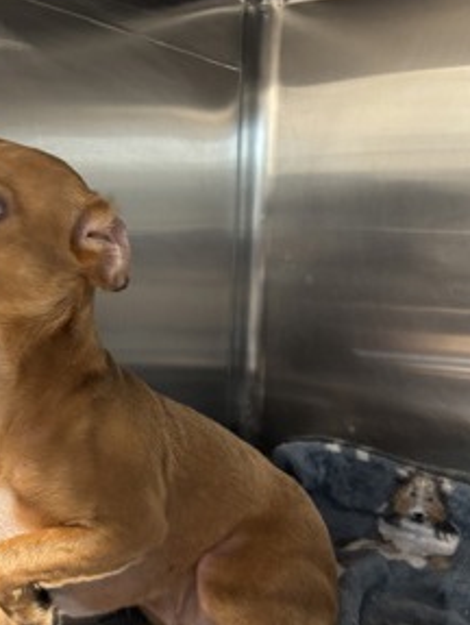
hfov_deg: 37.2
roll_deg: +0.5
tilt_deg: -14.3
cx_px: 140
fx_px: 686
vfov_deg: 48.8
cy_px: 353
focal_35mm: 38
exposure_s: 1/30
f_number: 1.6
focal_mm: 5.96
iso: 500
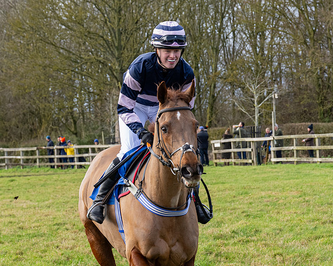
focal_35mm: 154
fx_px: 1514
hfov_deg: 12.5
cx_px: 193
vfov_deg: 10.0
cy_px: 139
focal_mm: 71
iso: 800
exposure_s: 1/800
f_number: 5
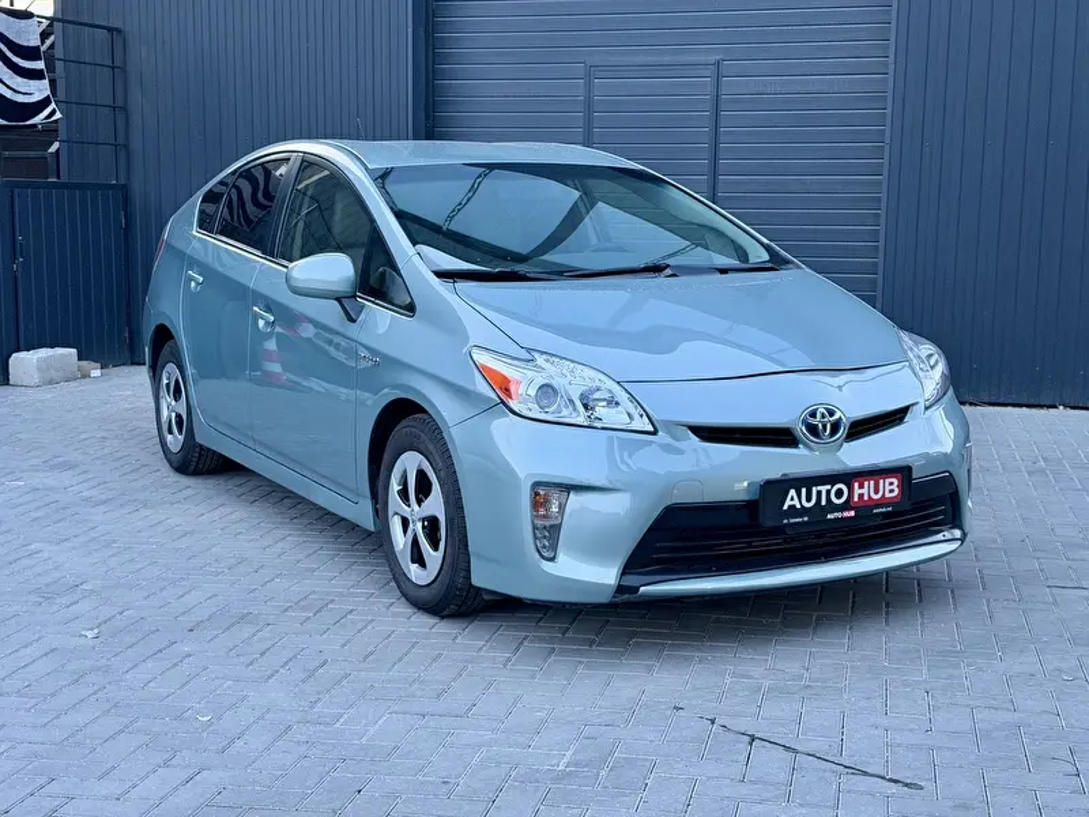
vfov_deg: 30.3
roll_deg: -0.8
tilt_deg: -8.4
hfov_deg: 39.7
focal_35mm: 48
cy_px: 408
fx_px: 1510
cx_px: 544
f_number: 1.78
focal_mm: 6.76
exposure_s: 1/50
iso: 250
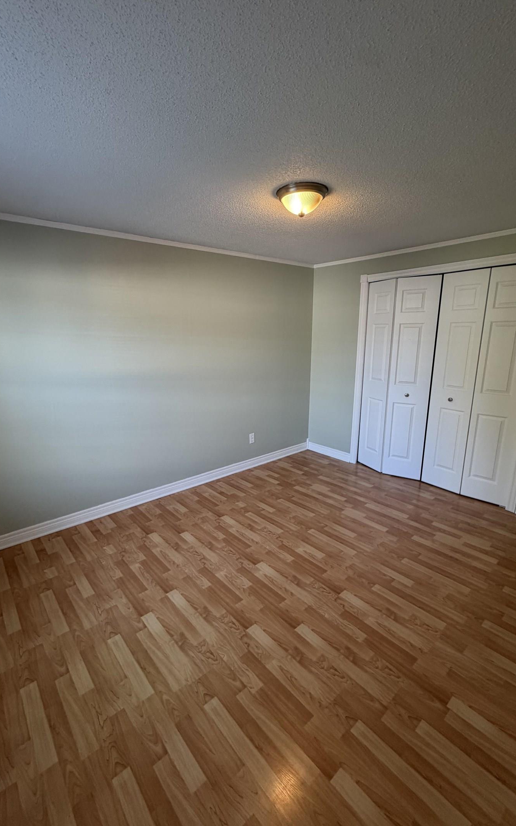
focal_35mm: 16
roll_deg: -0.4
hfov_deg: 71.2
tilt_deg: -13.7
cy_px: 418
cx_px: 248
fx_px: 360
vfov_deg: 97.8
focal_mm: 2.22
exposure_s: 1/60
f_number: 2.2
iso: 160
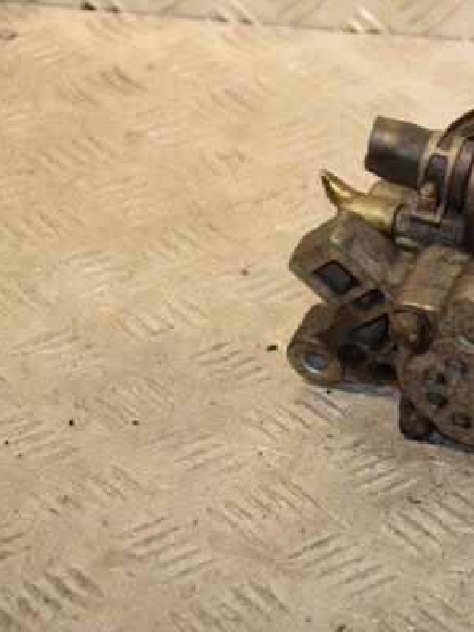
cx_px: 474
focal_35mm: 164
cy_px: 316
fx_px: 2989
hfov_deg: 9.0
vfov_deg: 12.1
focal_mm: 75
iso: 800
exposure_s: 1/200
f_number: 5.6
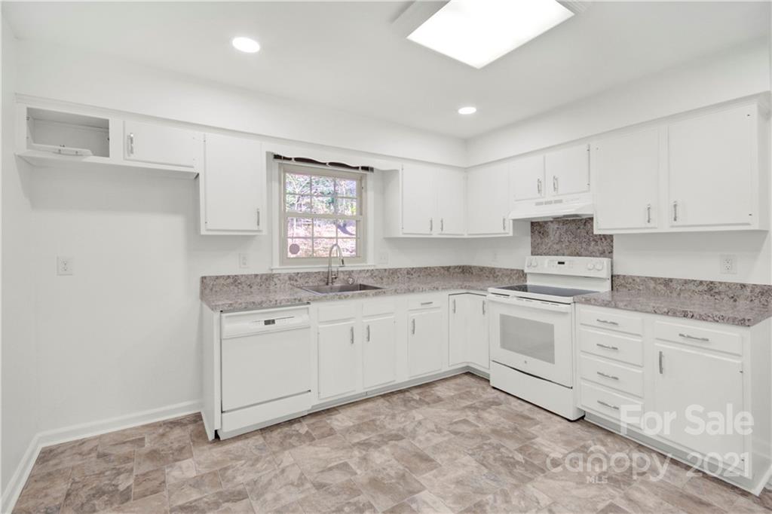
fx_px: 322
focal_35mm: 15
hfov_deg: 100.4
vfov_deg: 77.3
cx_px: 386
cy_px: 257
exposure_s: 1/40
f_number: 8
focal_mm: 10
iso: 640
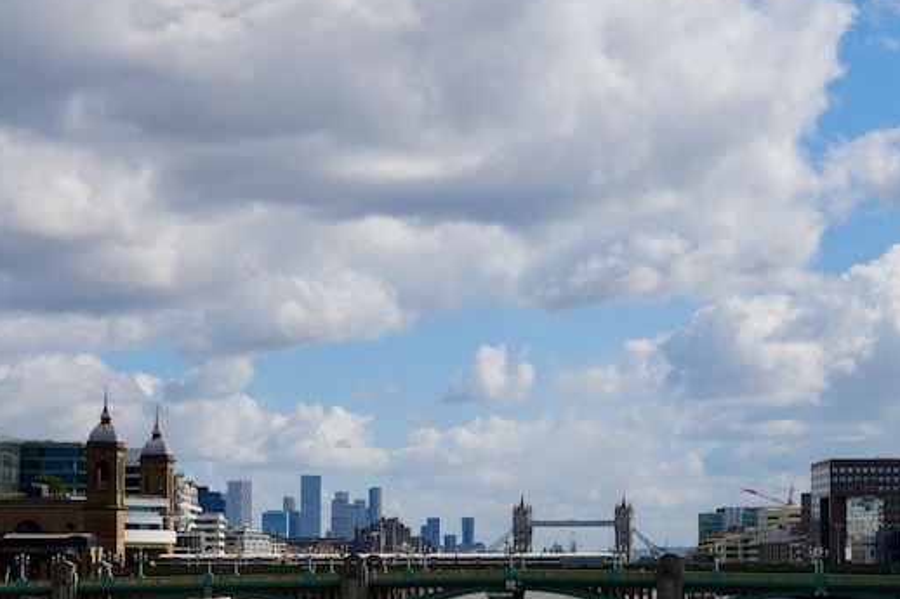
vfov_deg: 17.0
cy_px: 457
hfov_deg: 25.3
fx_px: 1994
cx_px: 573
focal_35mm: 80
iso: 100
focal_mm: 40.4
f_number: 10
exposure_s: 1/250
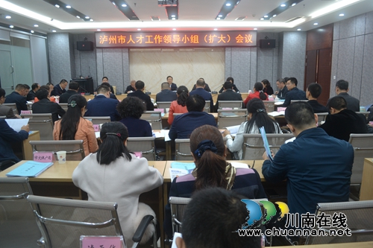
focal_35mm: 27
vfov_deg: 47.9
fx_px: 280
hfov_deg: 67.4
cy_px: 124
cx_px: 186
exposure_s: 1/30
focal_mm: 18
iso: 400
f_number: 3.5
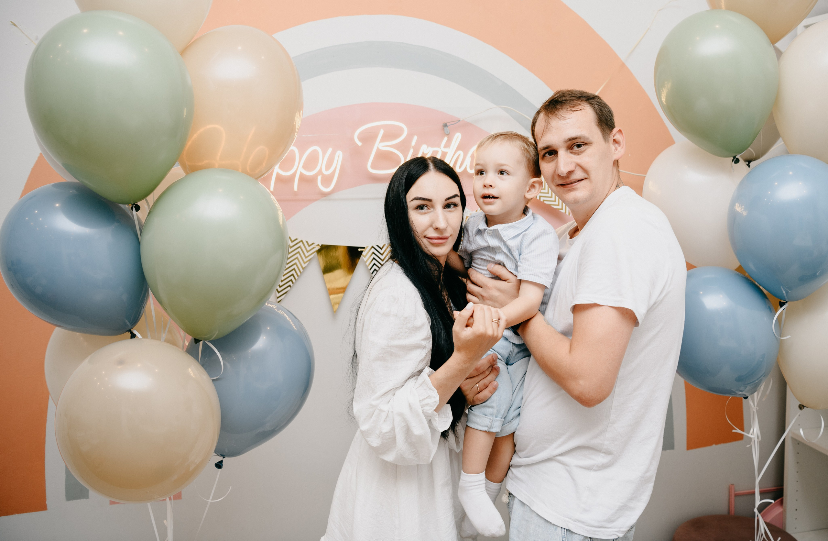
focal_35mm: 36
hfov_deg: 53.5
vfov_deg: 36.5
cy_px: 234
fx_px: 819
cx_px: 461
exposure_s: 1/160
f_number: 3.5
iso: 125
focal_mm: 32
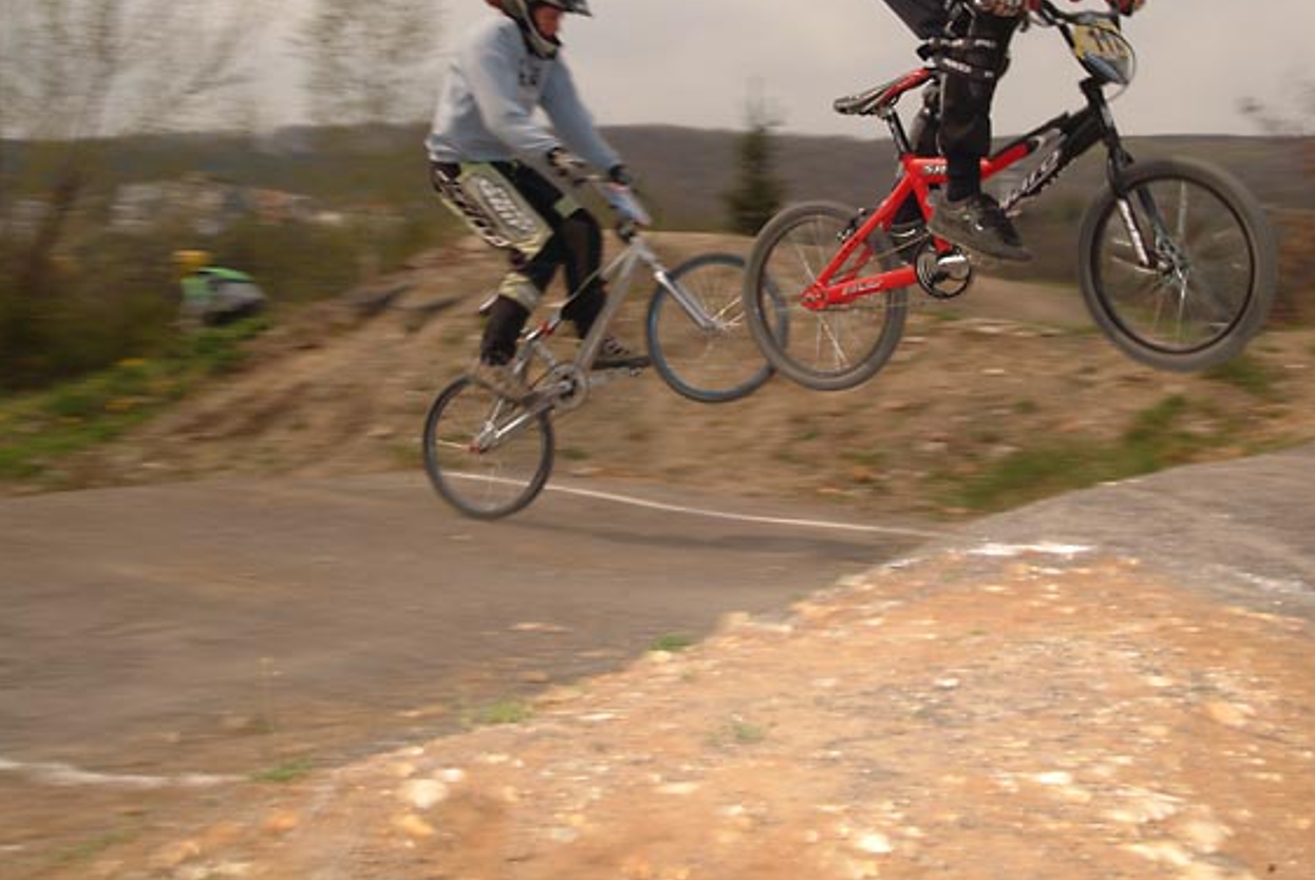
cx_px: 854
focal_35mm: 47
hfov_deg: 41.4
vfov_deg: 28.5
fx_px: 1719
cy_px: 273
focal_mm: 22
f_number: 11
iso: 100
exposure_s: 1/125
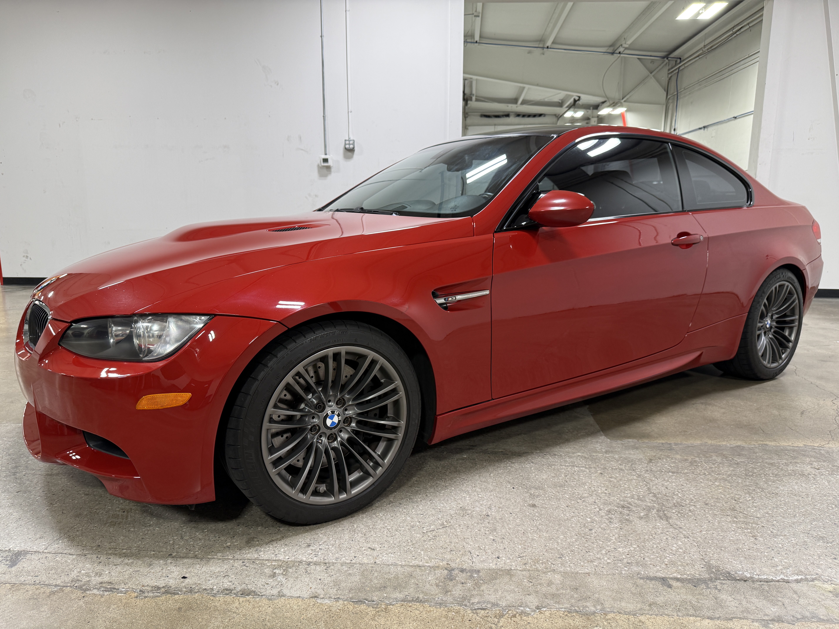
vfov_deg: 56.8
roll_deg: -0.1
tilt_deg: -10.5
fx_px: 582
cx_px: 420
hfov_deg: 71.6
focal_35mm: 24
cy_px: 314
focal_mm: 6.76
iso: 100
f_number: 1.78
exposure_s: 1/120
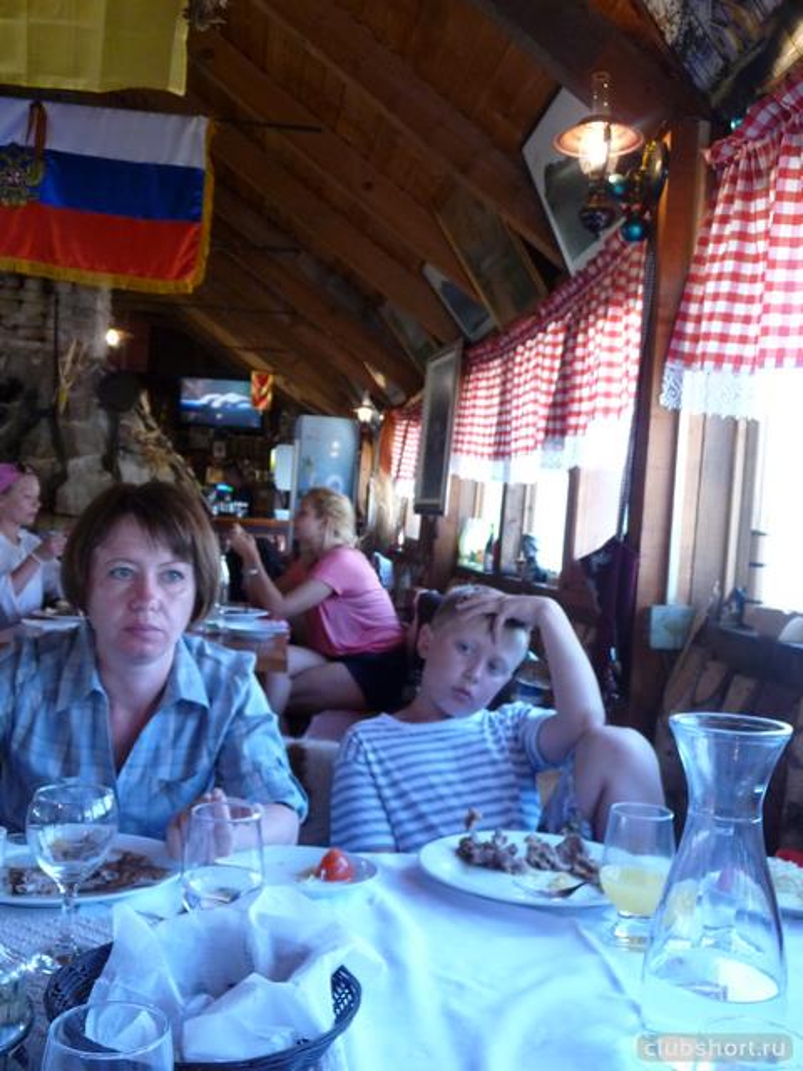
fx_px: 1021
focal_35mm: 33
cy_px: 536
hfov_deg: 42.9
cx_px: 402
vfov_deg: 55.4
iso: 320
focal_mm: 5
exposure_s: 1/30
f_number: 3.4
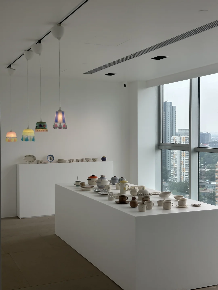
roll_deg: -0.5
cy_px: 145
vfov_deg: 39.7
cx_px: 109
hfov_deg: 30.3
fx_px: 403
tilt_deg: -1.3
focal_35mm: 48
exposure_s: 1/2070
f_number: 1.78
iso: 64
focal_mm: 6.86
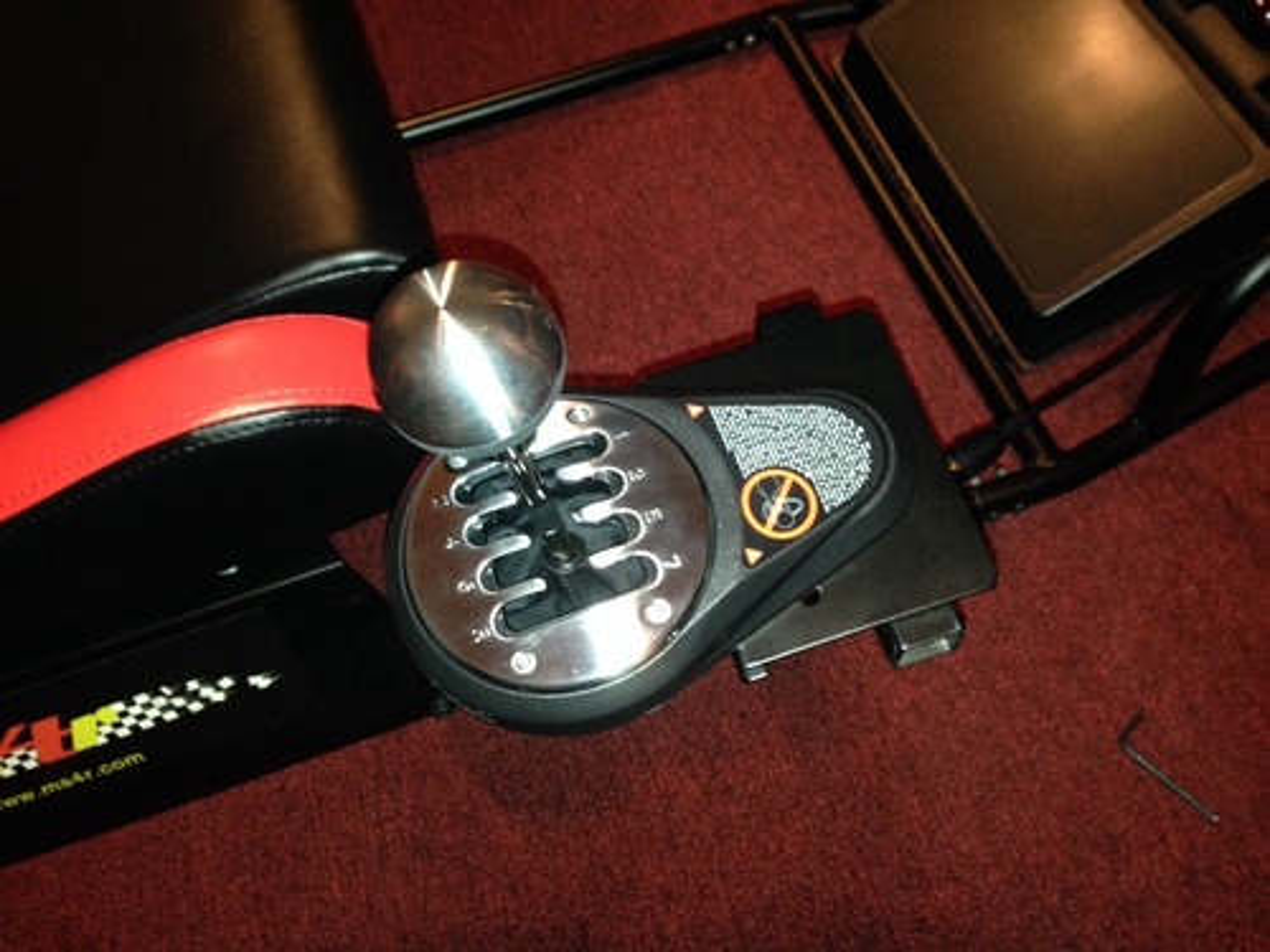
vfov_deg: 42.9
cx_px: 635
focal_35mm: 33
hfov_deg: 55.4
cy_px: 476
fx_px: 1211
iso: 250
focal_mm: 4.12
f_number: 2.4
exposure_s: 1/16
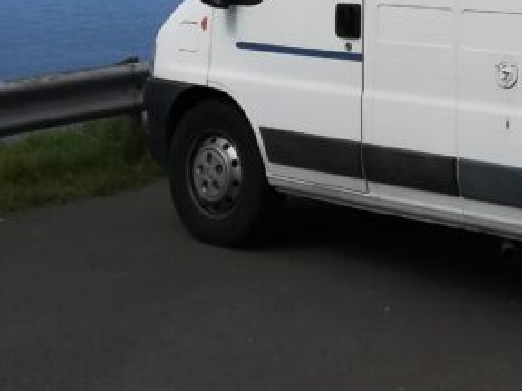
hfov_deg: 19.1
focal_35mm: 103
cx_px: 294
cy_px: -235
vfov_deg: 13.4
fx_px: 1553
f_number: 2.2
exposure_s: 1/850
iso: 50
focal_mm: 3.81
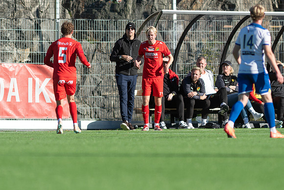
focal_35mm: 600
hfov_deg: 3.4
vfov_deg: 2.3
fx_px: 4734
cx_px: 142
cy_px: 95
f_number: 3.2
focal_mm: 300
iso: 160
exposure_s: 1/2000
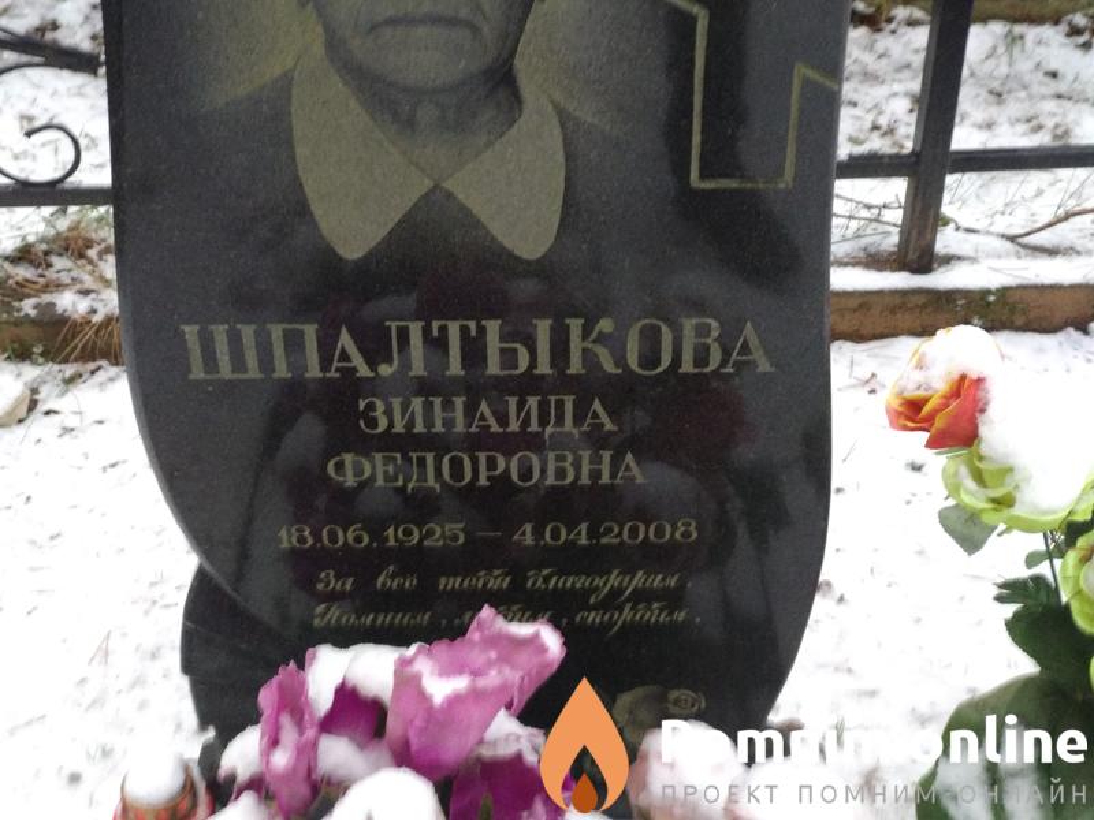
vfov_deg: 28.0
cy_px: 410
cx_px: 547
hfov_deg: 36.8
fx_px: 1643
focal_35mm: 52
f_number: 2.6
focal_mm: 5.99
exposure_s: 1/30
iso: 800
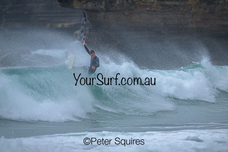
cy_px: 76
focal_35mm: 800
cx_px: 114
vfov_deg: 1.7
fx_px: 5068
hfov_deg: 2.6
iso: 280
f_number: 6.3
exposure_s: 1/2000
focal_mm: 800
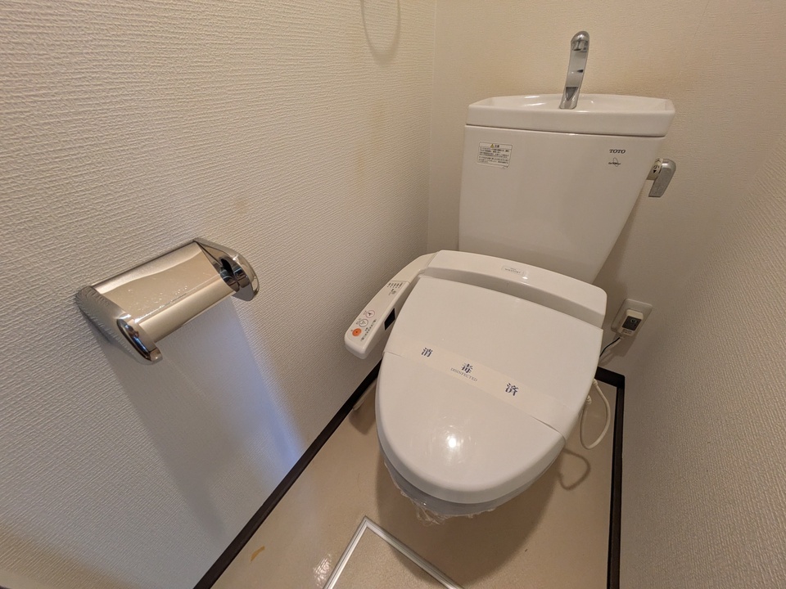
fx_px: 318
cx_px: 393
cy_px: 294
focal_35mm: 14
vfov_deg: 85.7
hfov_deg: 102.1
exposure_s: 1/30
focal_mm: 1.83
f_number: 2.2
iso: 188
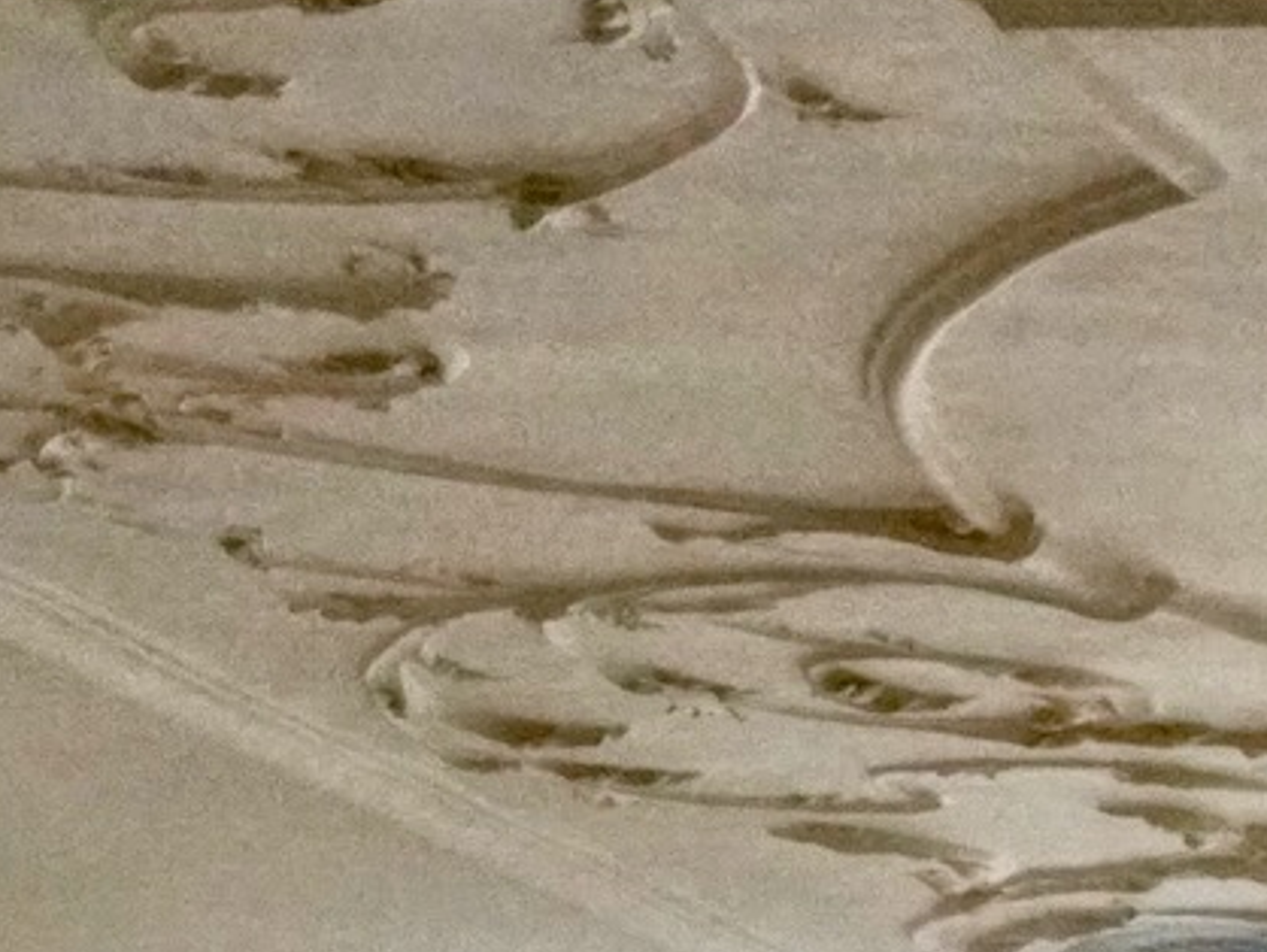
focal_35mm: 207
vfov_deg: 7.0
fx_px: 7581
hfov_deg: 8.3
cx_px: 3592
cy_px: 1631
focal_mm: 30
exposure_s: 1/60
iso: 3200
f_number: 11
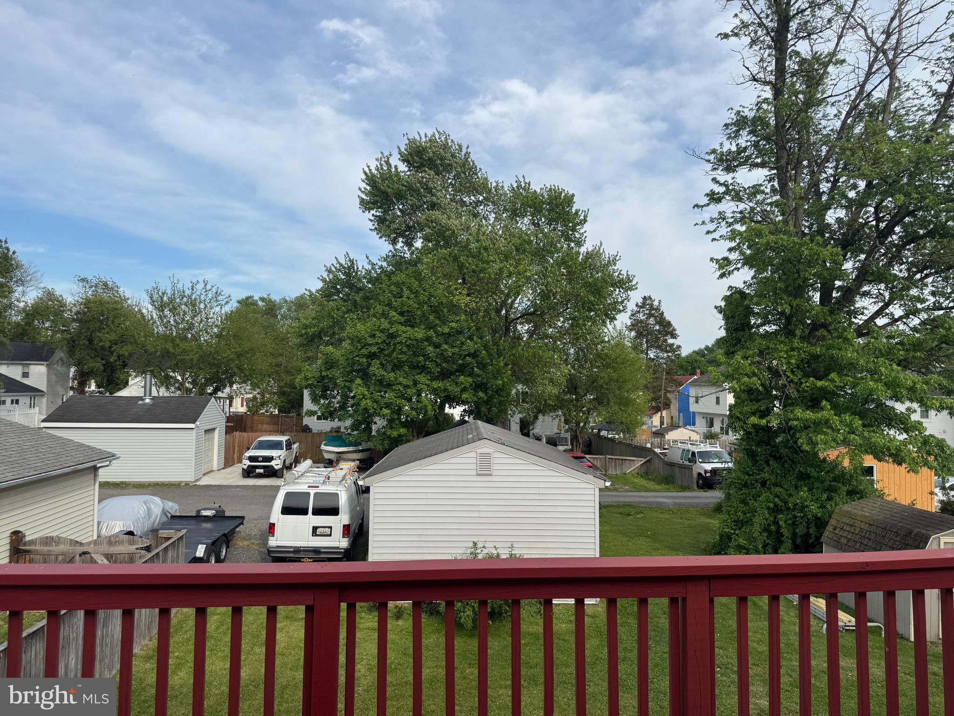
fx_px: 661
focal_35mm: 24
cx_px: 477
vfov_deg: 56.8
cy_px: 358
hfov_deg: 71.6
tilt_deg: +1.9
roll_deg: -1.1
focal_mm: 6.76
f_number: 1.78
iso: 80
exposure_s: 1/3096
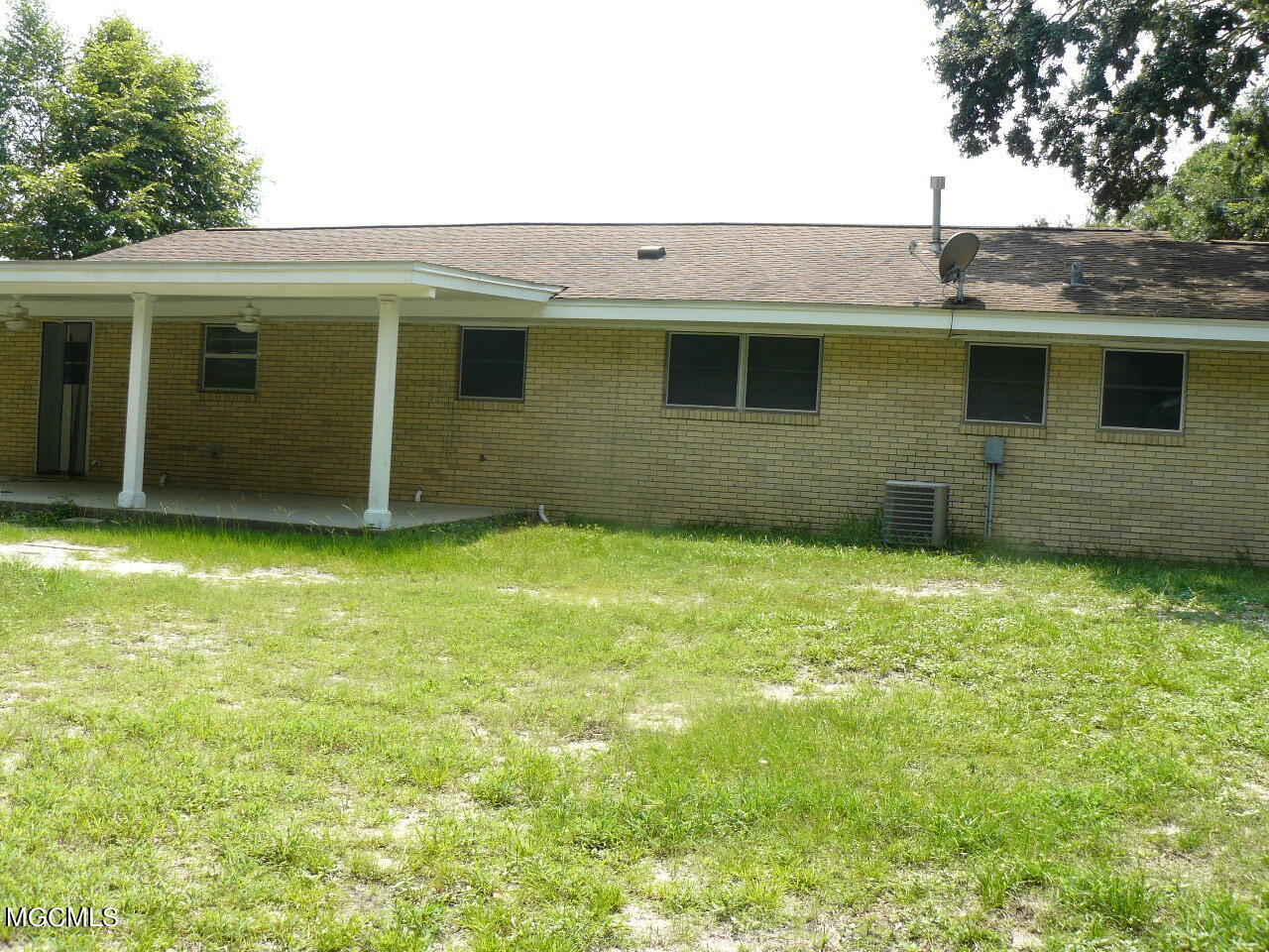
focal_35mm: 36
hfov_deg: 51.4
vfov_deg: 39.7
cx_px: 634
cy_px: 476
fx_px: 1320
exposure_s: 1/250
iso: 100
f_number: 4.5
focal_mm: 6
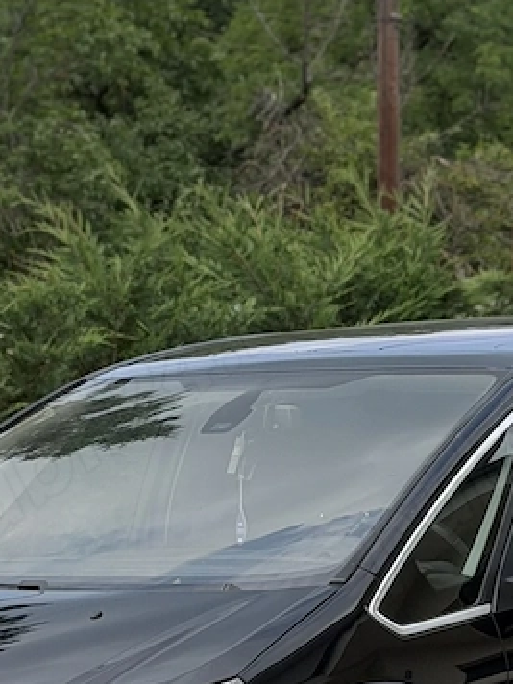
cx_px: 338
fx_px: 3557
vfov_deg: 11.0
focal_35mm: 180
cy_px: 525
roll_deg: -0.7
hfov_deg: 8.2
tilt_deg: -2.0
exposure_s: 1/2762
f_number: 1.78
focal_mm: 6.76
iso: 64
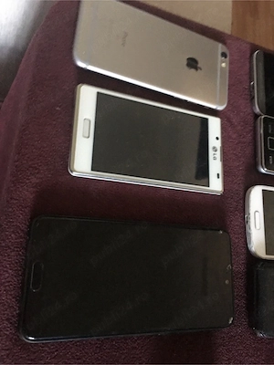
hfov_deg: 48.2
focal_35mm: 29
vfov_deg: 61.7
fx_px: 306
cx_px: 137
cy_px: 182
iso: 160
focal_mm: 4.15
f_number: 2.2
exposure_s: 1/8
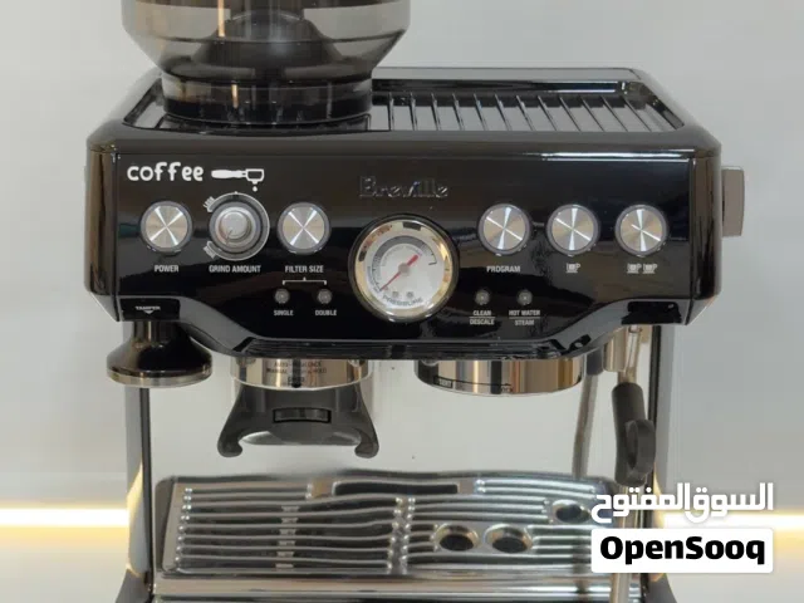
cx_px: 402
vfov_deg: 30.3
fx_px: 1115
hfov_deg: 39.7
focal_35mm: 48
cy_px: 302
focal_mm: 6.76
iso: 200
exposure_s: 1/33
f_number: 1.78
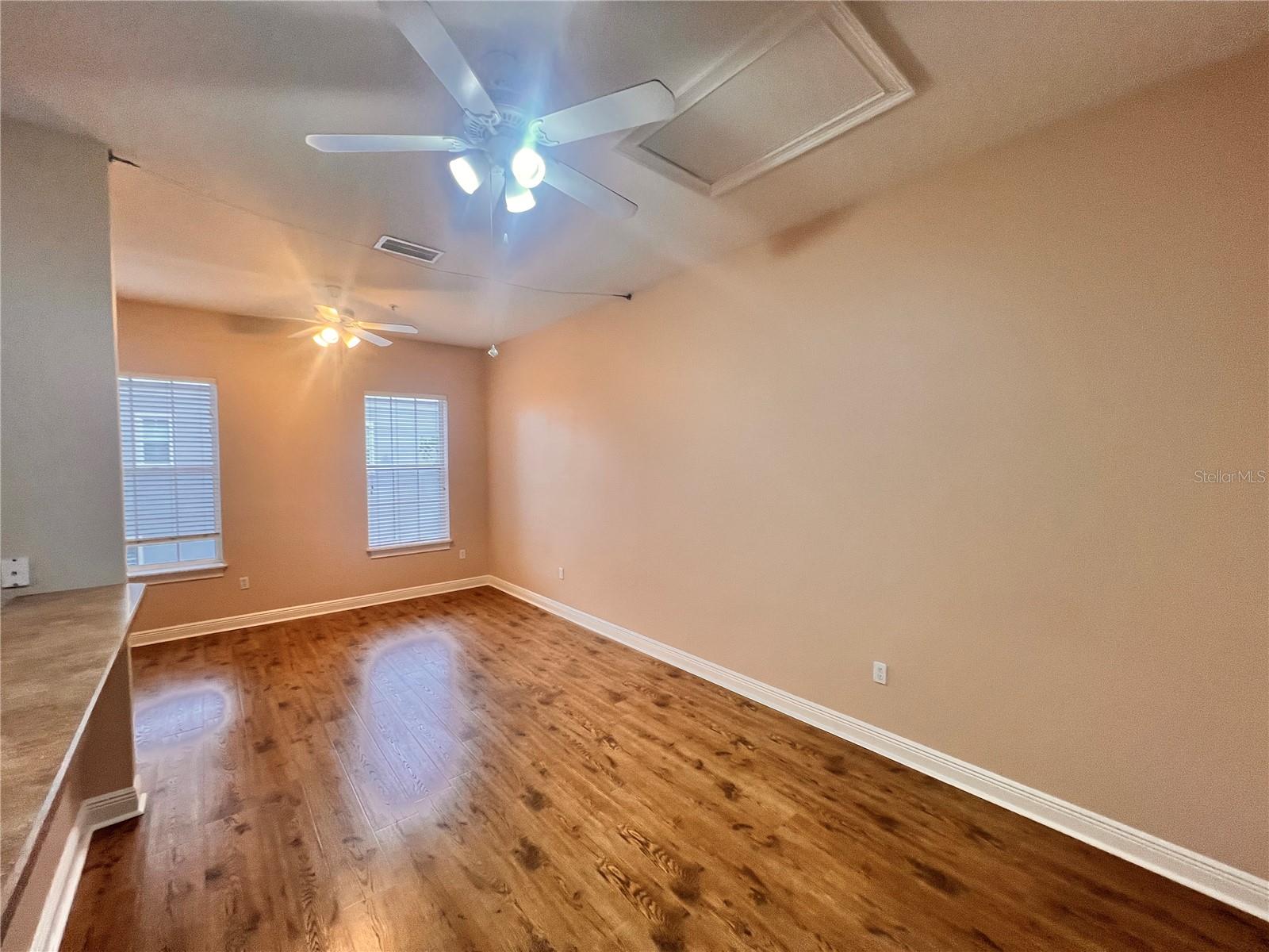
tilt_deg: +0.0
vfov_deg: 89.9
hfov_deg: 106.2
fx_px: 477
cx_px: 634
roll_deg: +0.6
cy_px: 476
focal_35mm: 13
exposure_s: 1/120
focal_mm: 1.57
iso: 160
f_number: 1.8
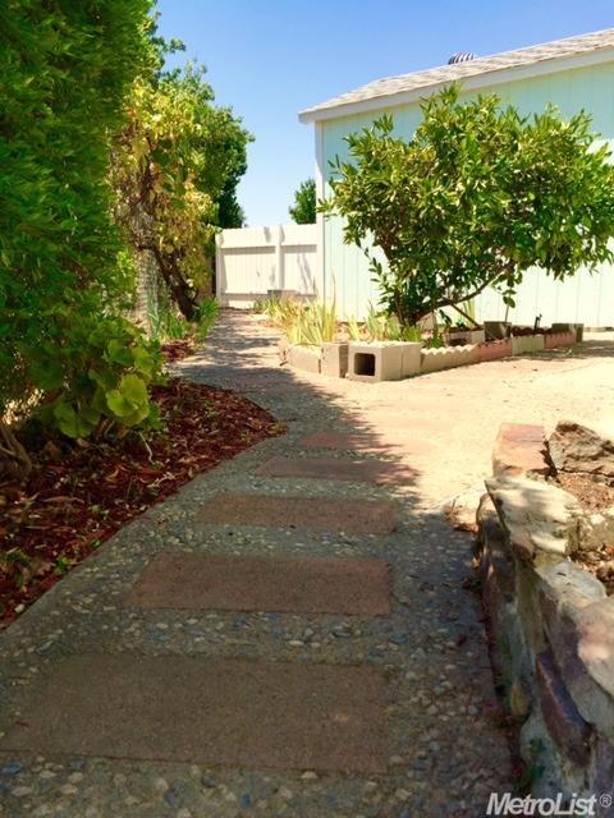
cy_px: 409
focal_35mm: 29
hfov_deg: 48.2
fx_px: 686
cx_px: 307
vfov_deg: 61.7
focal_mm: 4.15
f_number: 2.2
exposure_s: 1/1464
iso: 32
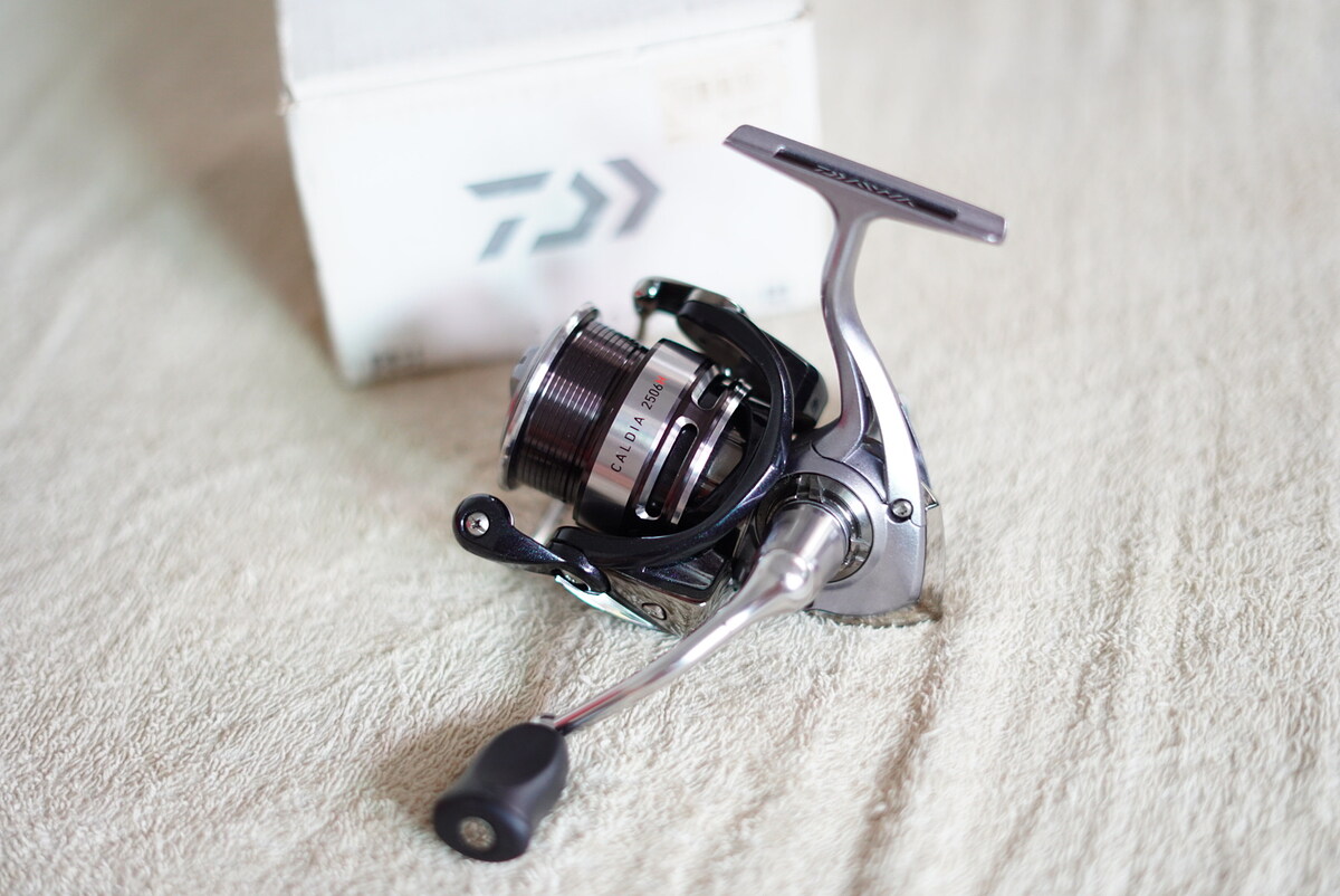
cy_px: 448
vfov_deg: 27.0
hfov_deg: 39.6
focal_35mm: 50
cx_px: 670
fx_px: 1862
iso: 1250
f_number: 2
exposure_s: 1/30
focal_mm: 50
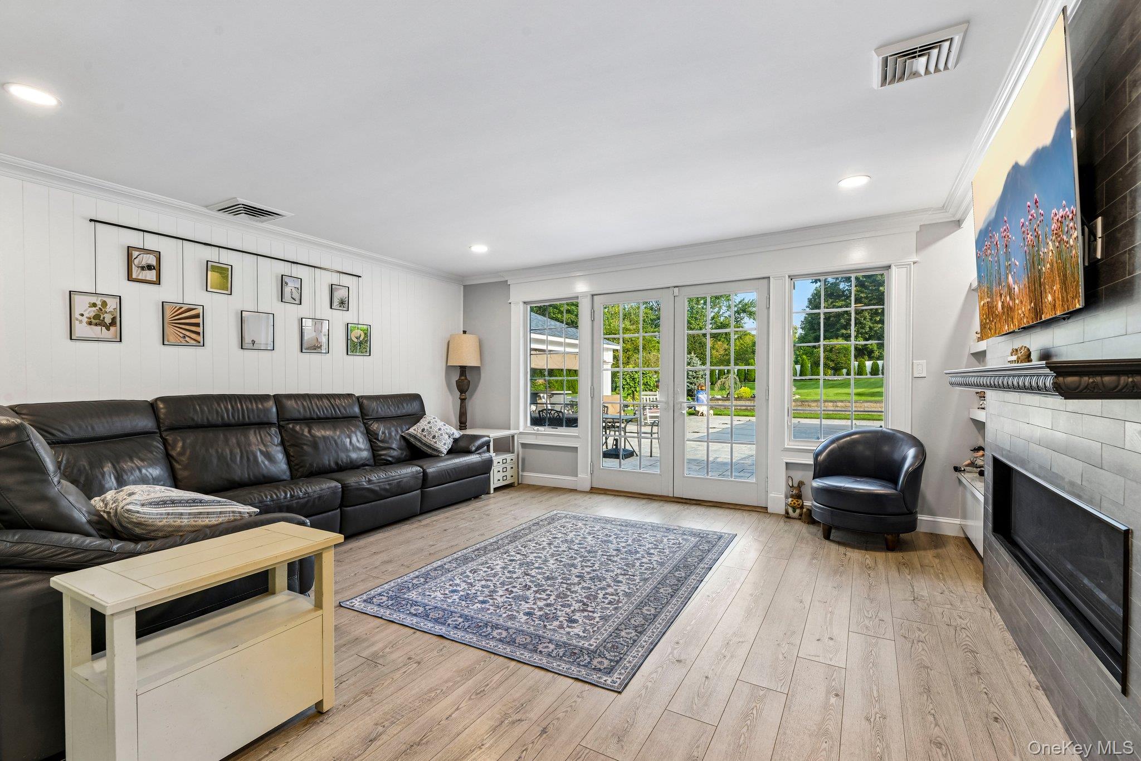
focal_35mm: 16
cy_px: 380
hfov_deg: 96.7
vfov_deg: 73.7
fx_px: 507
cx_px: 570
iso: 200
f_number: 9
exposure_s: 1/13
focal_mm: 16
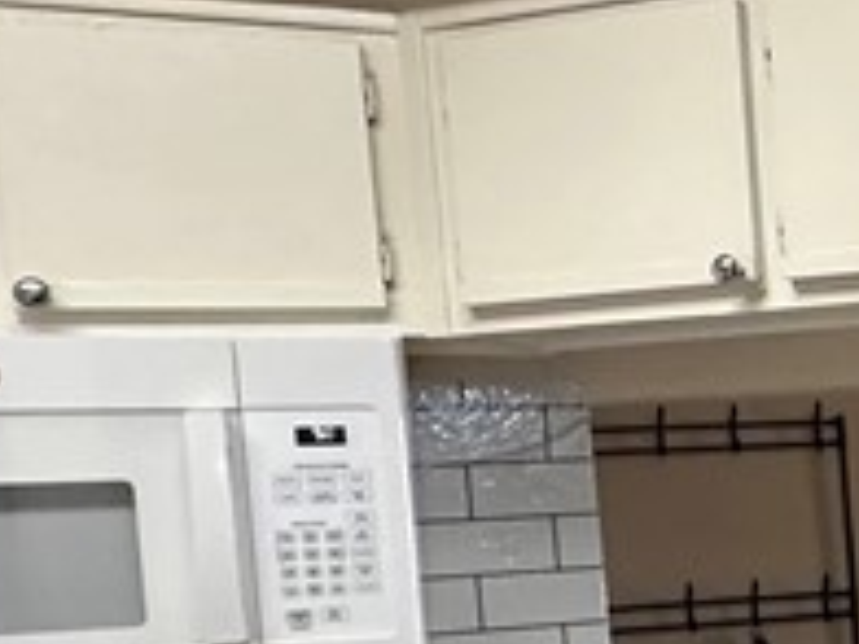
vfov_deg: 19.7
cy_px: 622
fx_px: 1812
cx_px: 1407
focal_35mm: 73
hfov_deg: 21.0
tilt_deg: -4.8
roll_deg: +2.2
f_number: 2.2
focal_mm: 2.22
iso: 320
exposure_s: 1/120
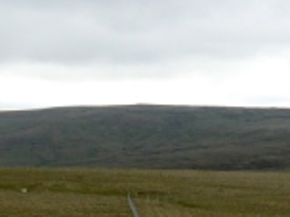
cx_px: 13
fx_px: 997
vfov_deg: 12.4
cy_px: 95
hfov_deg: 16.3
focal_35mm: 119
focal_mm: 6.9
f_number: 5.6
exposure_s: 1/200
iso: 80
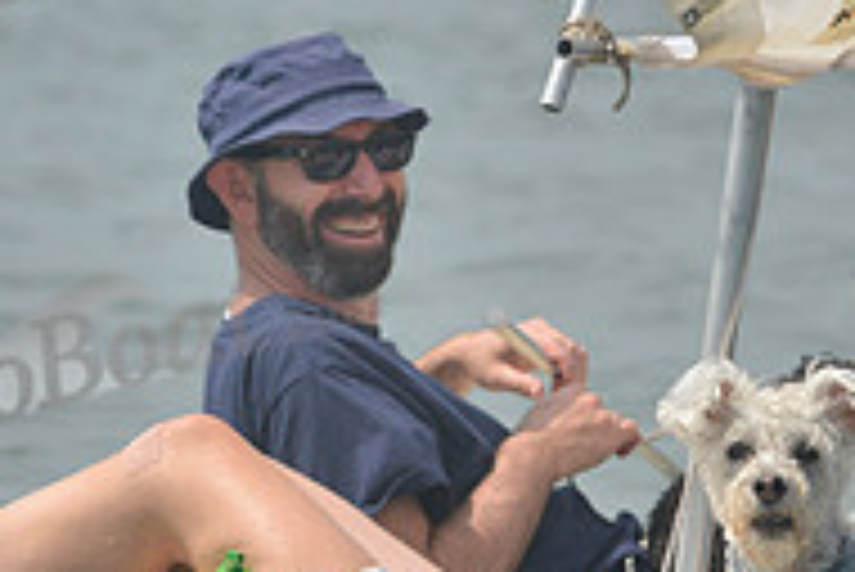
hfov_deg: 3.4
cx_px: 621
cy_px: 538
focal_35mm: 610
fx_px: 14498
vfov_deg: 2.3
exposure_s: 1/1000
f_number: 7.1
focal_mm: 200
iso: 200
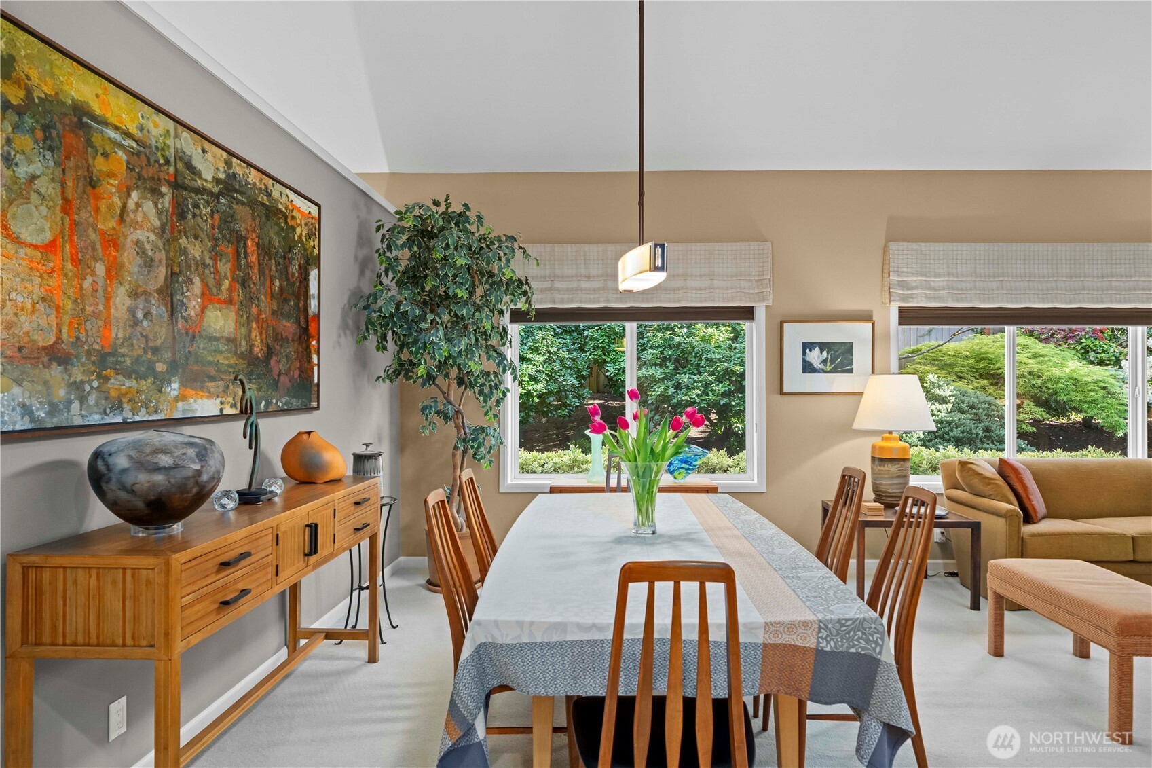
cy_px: 384
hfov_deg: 84.0
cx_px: 576
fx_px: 640
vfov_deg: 61.9
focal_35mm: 20
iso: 1000
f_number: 7.1
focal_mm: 20
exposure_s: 1/5
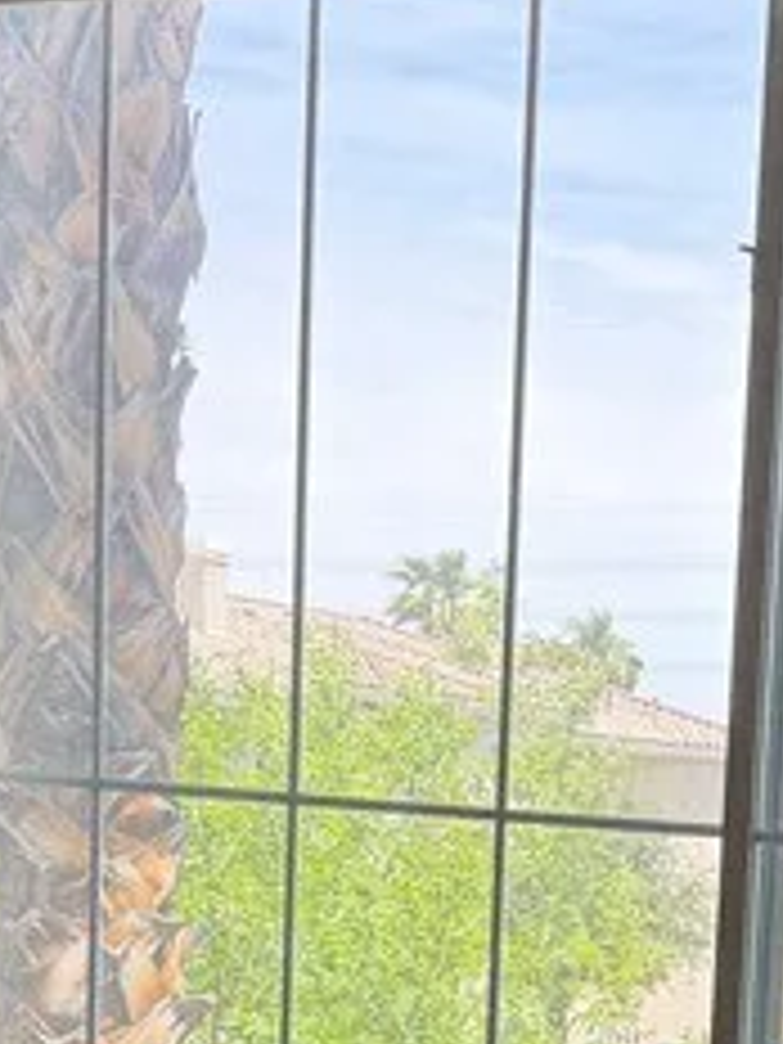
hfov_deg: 13.7
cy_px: 1341
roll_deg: -3.0
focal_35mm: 106
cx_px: 873
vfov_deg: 17.4
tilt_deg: -9.1
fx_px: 3197
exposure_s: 1/632
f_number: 1.78
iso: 80
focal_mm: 6.76
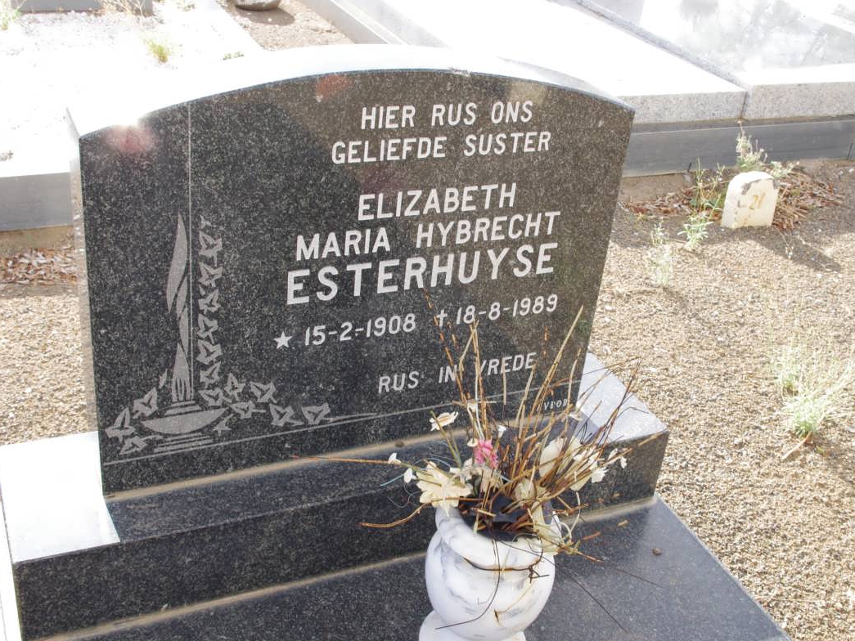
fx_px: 1062
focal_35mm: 43
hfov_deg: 43.8
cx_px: 453
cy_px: 325
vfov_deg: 33.6
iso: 800
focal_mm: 26.25
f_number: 11
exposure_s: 1/125
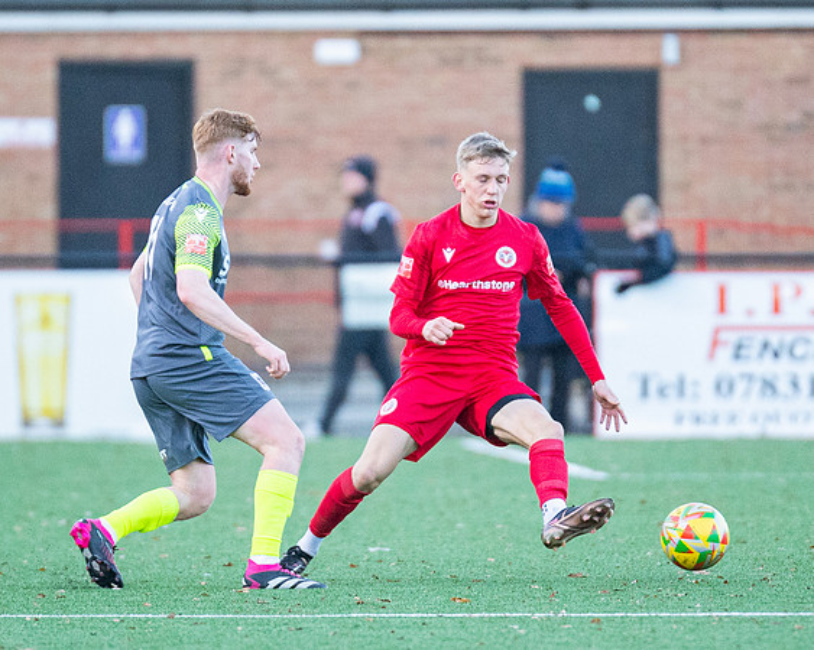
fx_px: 17903
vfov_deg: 2.1
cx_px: 403
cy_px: 245
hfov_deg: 2.6
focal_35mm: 743
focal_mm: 300
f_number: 2.8
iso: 4000
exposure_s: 1/1600
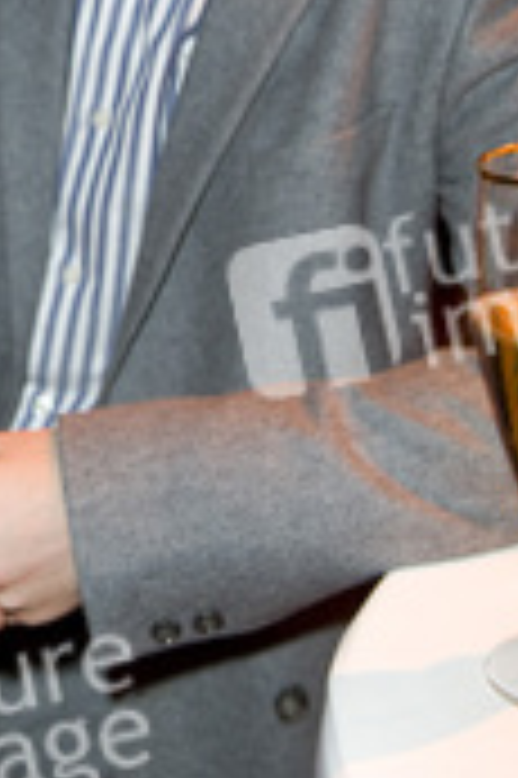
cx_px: 52
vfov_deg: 22.5
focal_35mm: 88
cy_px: 67
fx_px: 1903
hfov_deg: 15.3
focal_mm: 38
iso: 1000
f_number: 3.5
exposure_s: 1/25
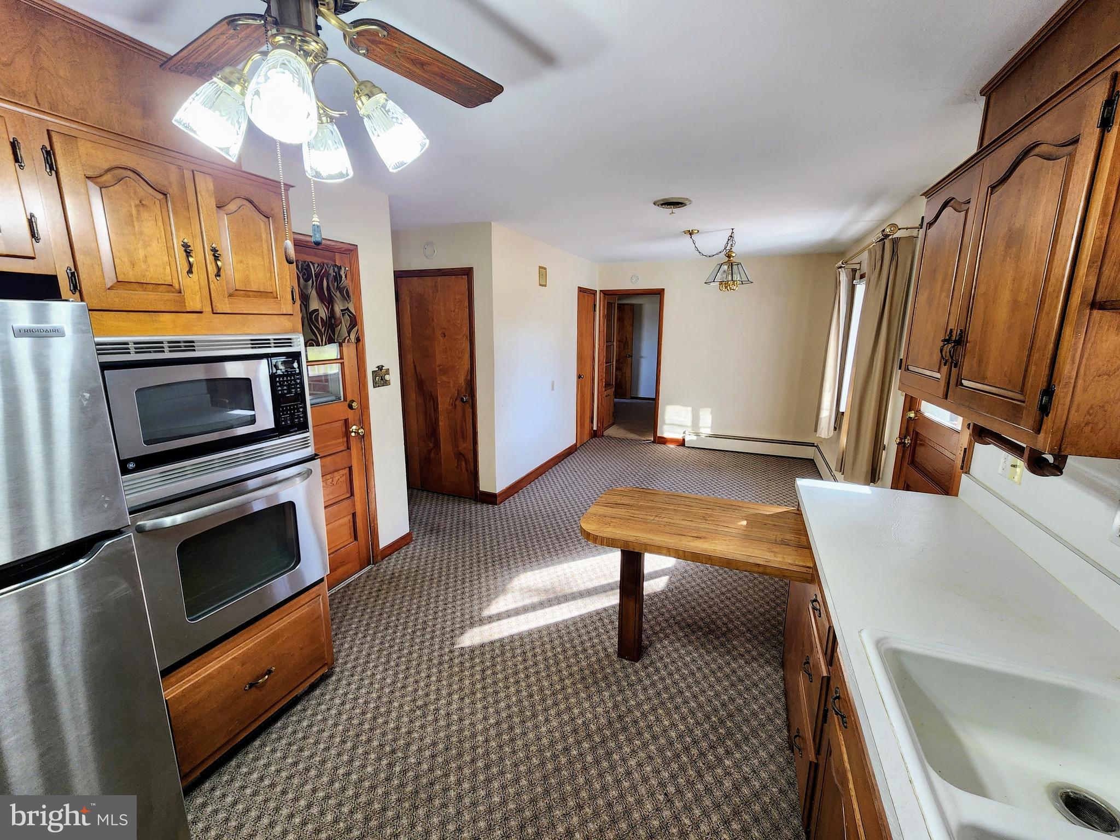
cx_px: 560
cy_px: 420
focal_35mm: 13
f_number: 2.2
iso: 100
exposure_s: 1/60
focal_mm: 2.2
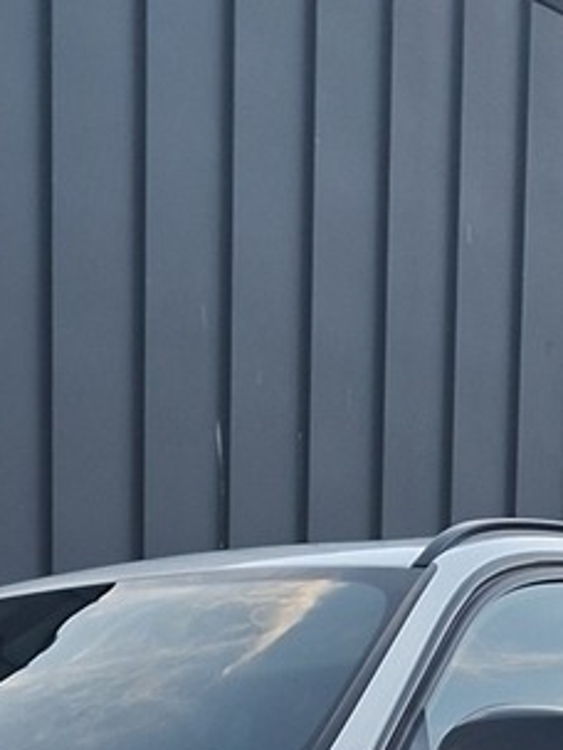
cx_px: -12
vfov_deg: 14.1
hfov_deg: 12.1
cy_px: 1416
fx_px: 2624
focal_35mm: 121
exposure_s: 1/100
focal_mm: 5.54
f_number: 1.8
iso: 50
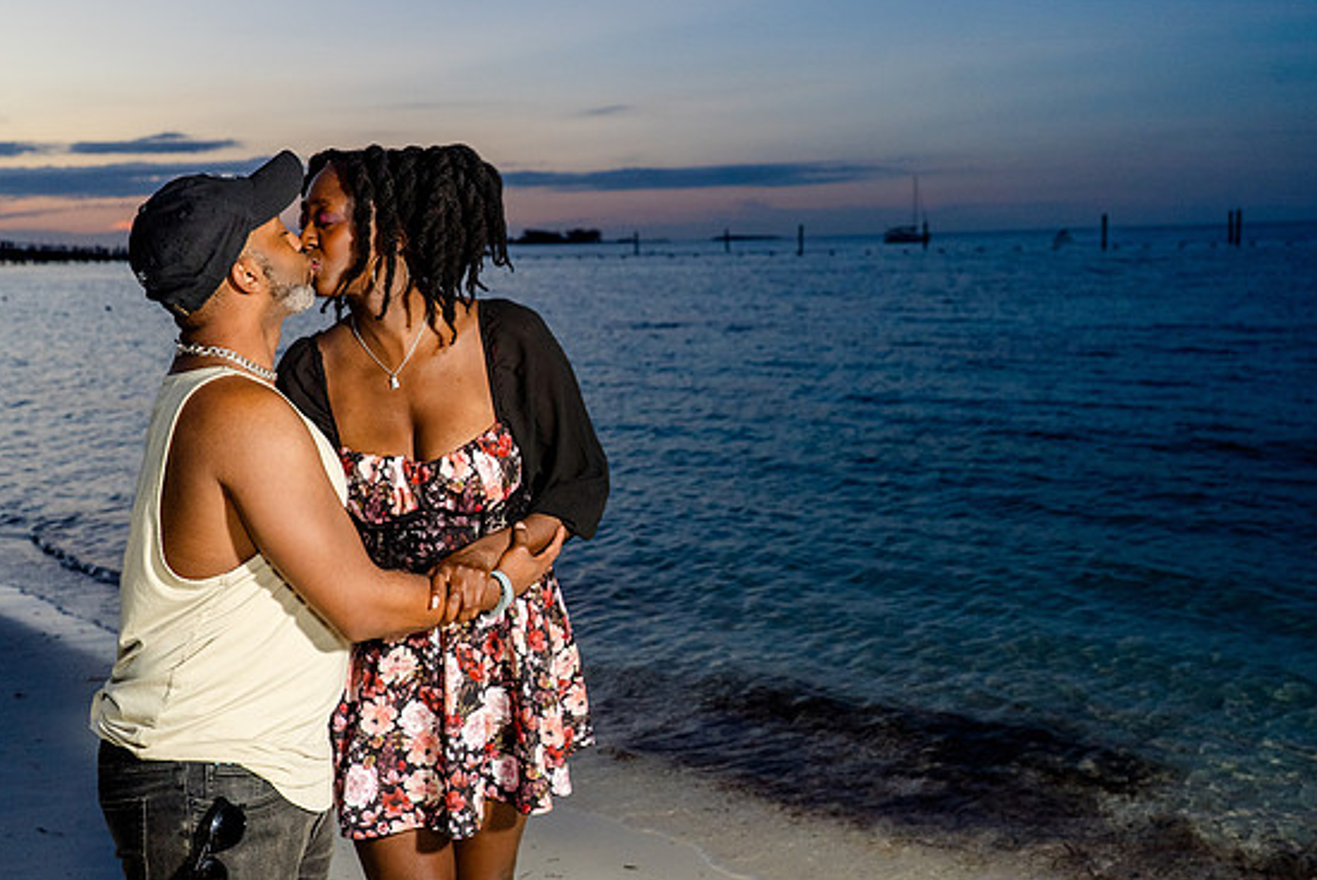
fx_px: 1464
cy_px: 451
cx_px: 641
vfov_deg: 33.4
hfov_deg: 48.4
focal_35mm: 40
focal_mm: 38
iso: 1000
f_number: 5.6
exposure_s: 1/200
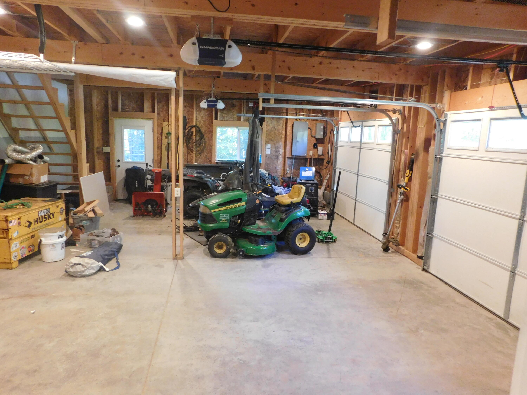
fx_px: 350
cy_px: 198
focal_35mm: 23
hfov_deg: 73.9
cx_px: 264
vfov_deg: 58.9
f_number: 3
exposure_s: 1/13
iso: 400
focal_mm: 4
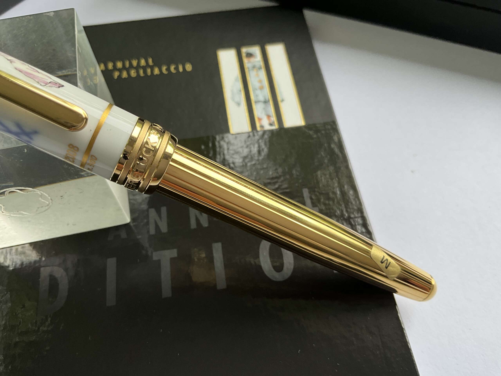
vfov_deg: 48.2
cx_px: 250
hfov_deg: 61.7
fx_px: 420
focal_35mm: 29
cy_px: 188
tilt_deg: -60.7
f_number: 1.8
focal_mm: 3
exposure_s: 1/122
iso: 16
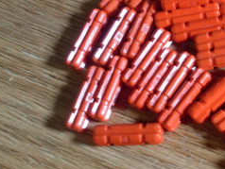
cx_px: 289
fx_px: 612
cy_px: 60
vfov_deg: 15.7
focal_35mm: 94
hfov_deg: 19.3
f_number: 2.8
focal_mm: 6.3
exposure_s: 1/15
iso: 200
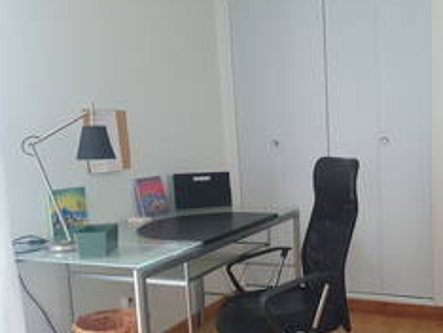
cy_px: 216
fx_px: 512
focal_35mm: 40
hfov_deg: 45.5
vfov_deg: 35.7
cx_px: 318
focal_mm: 4.32
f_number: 2.4
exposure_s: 1/50
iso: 400
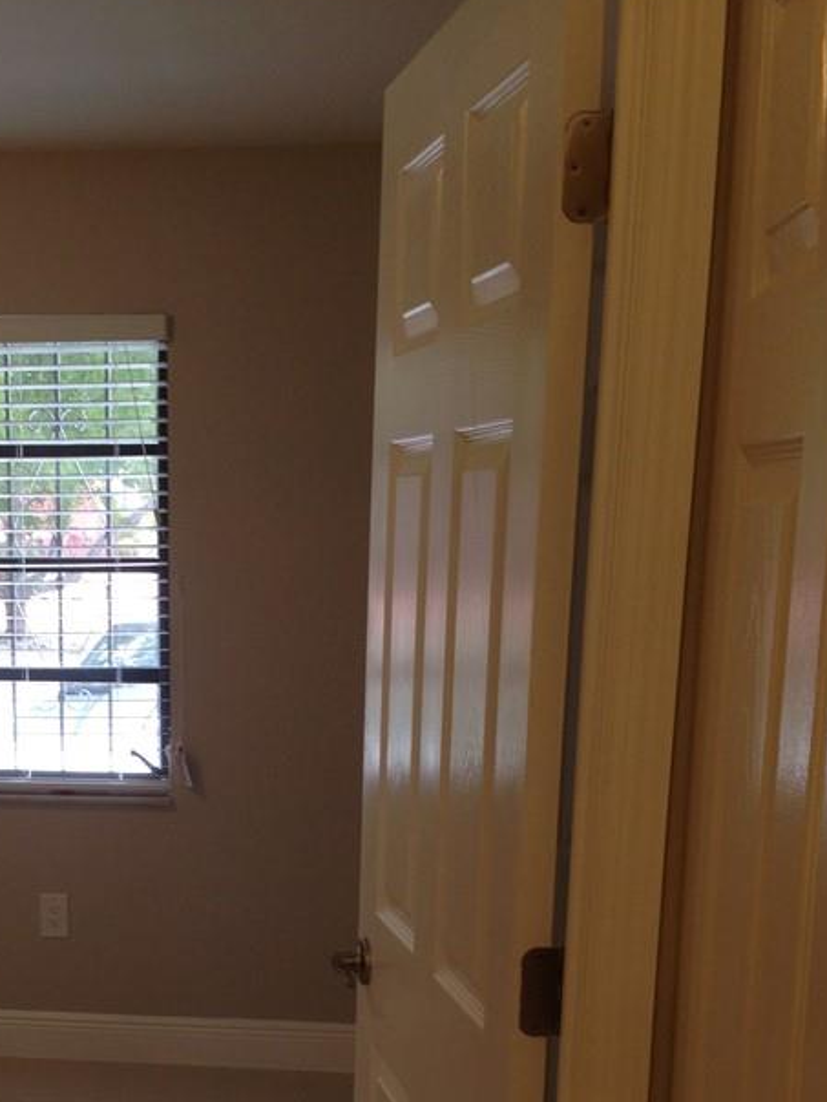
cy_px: 912
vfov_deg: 33.2
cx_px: 148
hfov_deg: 25.6
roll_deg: -0.3
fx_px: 1782
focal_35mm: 56
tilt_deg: -10.2
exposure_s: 1/60
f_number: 2.4
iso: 50
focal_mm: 4.12
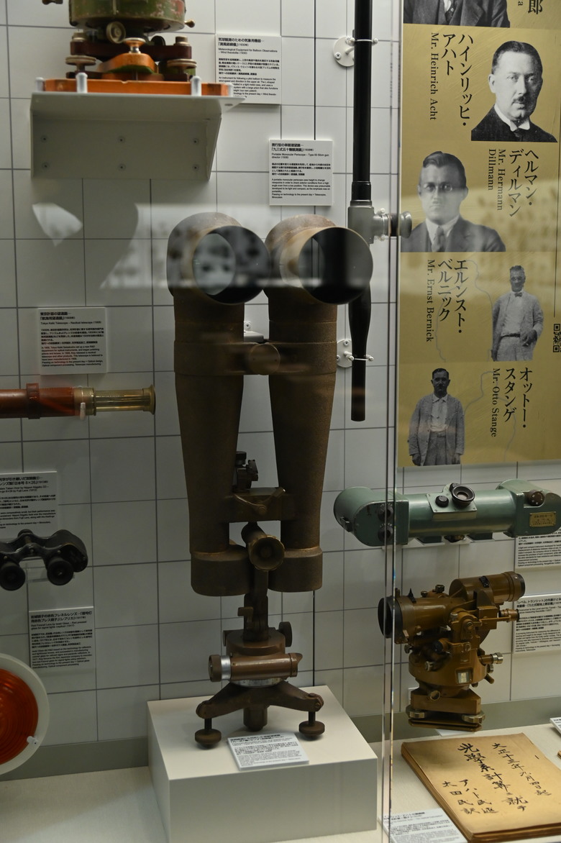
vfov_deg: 41.1
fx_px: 1123
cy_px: 422
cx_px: 280
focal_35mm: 48
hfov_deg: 28.0
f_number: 4
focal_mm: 48
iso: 1600
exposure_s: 1/60
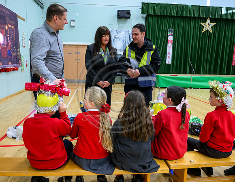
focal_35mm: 29
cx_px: 114
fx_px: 201
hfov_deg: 60.6
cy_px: 91
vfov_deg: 48.8
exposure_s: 1/160
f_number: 4
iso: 3200
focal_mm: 26.5
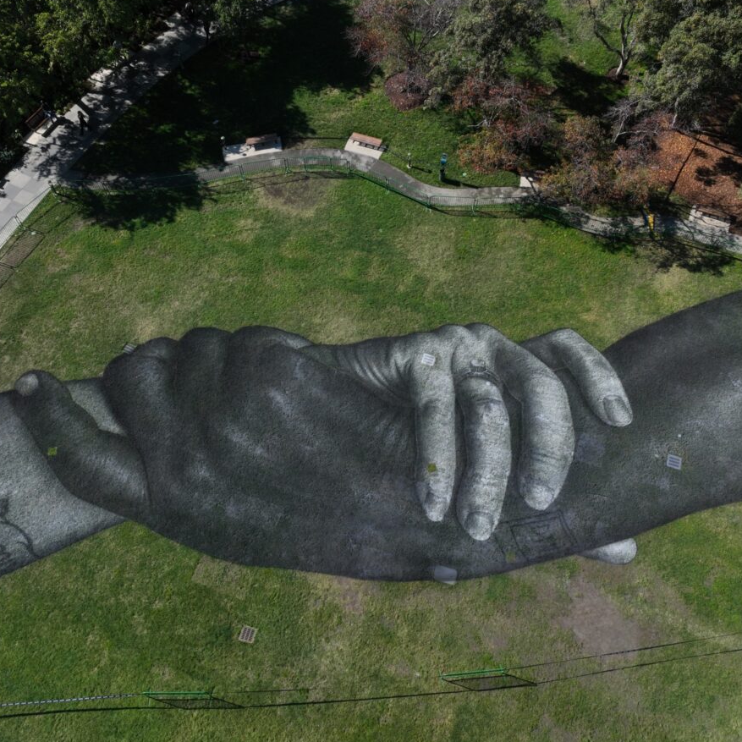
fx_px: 703
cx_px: 374
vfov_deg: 55.6
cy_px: 368
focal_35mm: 29
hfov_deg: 55.6
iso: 100
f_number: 9
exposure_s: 1/240
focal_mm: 12.3
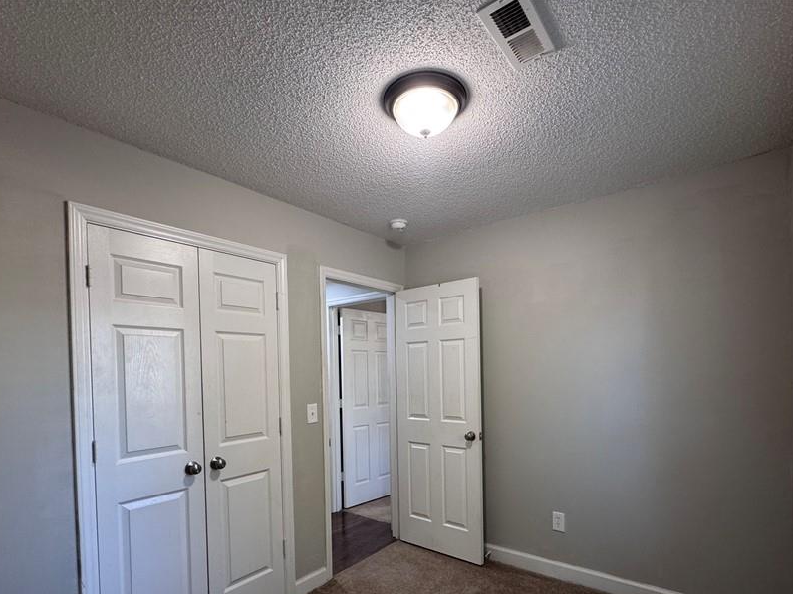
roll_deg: +1.5
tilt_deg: -0.8
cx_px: 416
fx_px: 412
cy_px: 379
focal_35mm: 18
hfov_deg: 87.7
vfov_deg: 70.2
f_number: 2.2
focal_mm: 2.22
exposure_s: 1/60
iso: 200
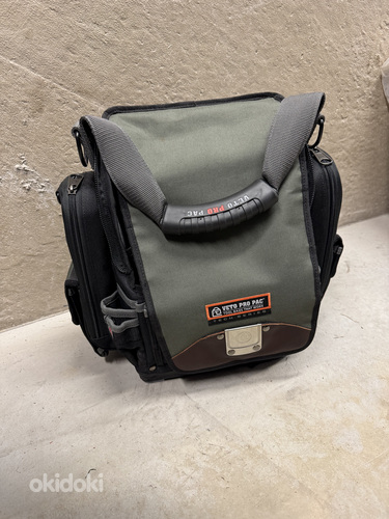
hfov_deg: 56.8
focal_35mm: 24
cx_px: 194
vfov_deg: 71.6
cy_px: 260
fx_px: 360
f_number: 1.78
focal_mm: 6.76
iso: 250
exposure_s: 1/50
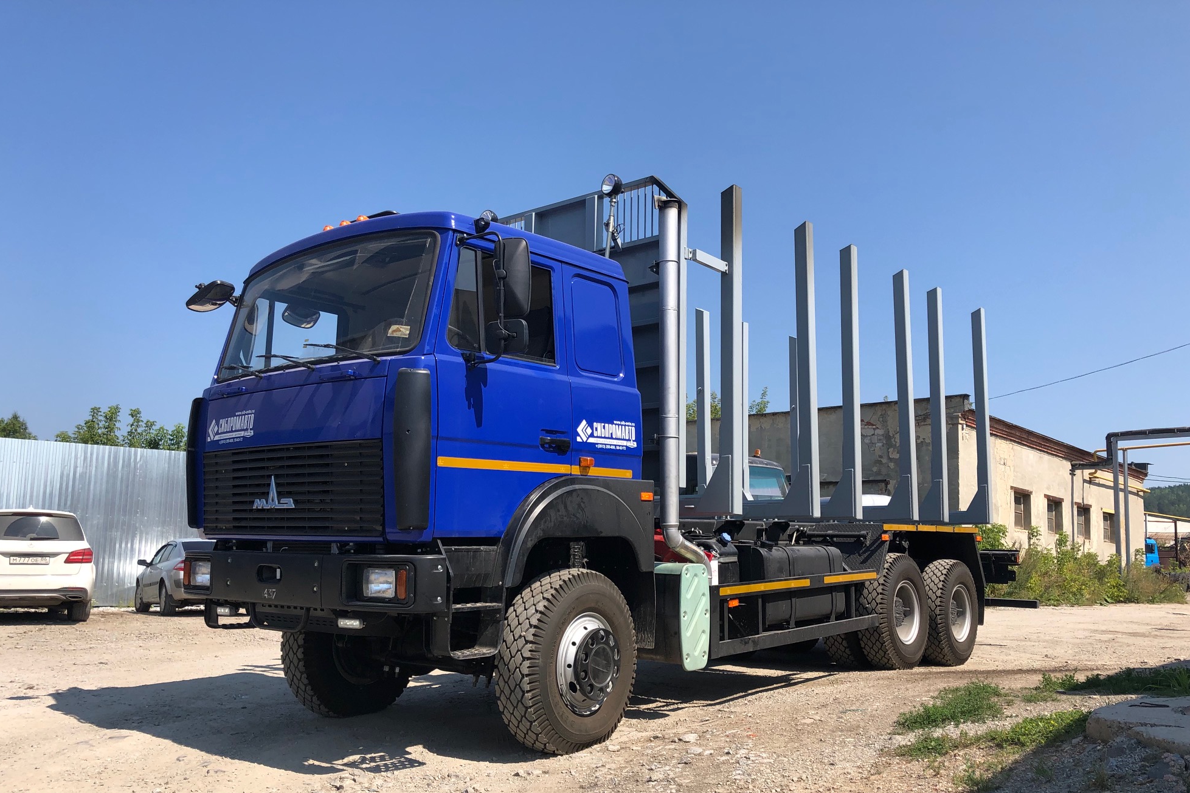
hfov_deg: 61.9
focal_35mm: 30
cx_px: 606
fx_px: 992
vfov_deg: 43.5
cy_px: 458
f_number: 1.8
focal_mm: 3.99
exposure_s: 1/1715
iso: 20
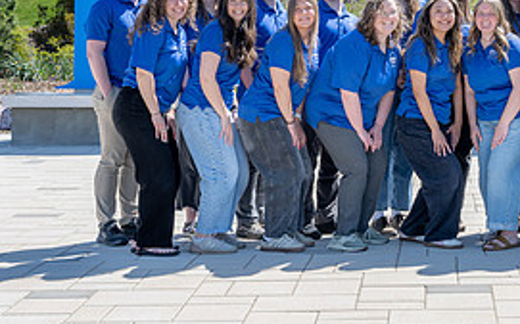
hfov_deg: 22.3
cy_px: 26
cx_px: 457
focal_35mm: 91
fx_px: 1289
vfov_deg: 14.2
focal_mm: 40
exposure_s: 1/320
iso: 100
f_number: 5.6
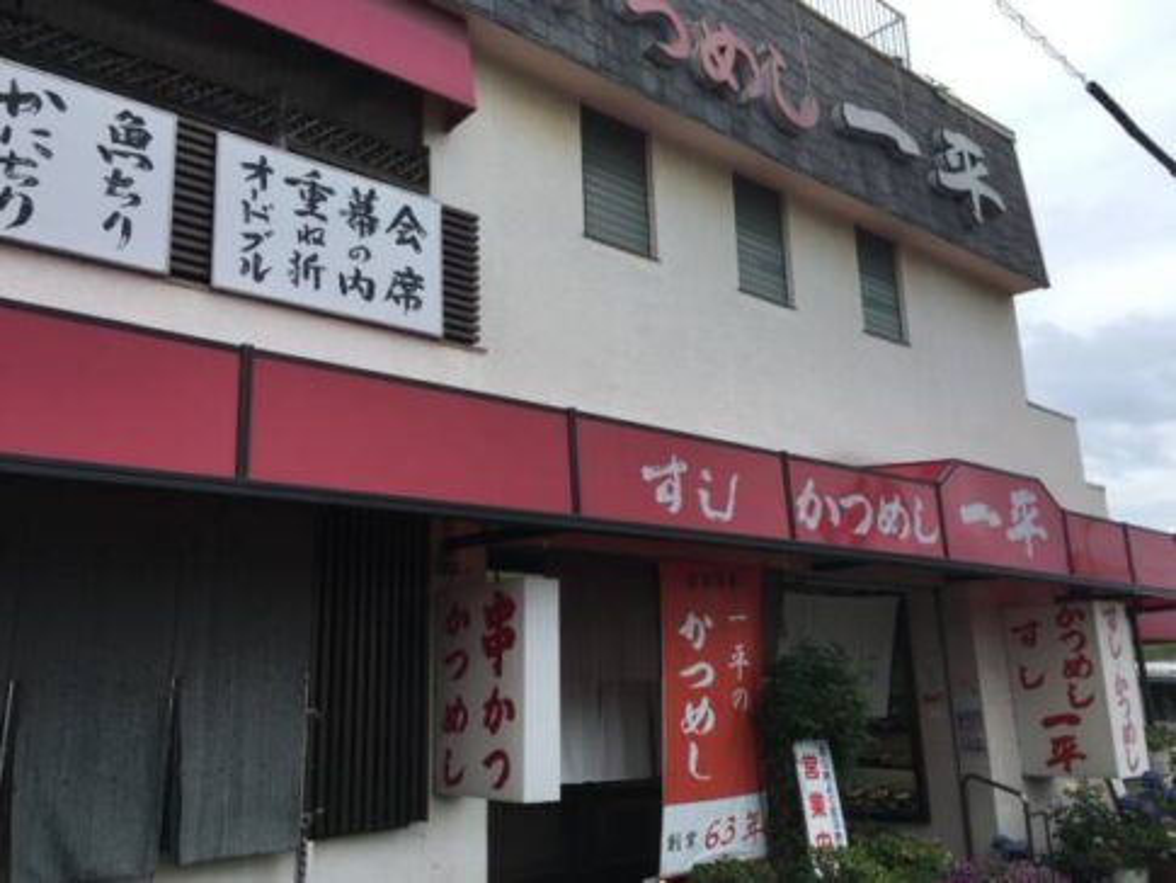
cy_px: 442
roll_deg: +0.9
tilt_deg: +15.0
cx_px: 588
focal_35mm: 29
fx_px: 985
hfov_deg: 61.6
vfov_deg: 48.2
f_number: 2.2
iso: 25
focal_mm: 4.15
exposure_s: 1/855
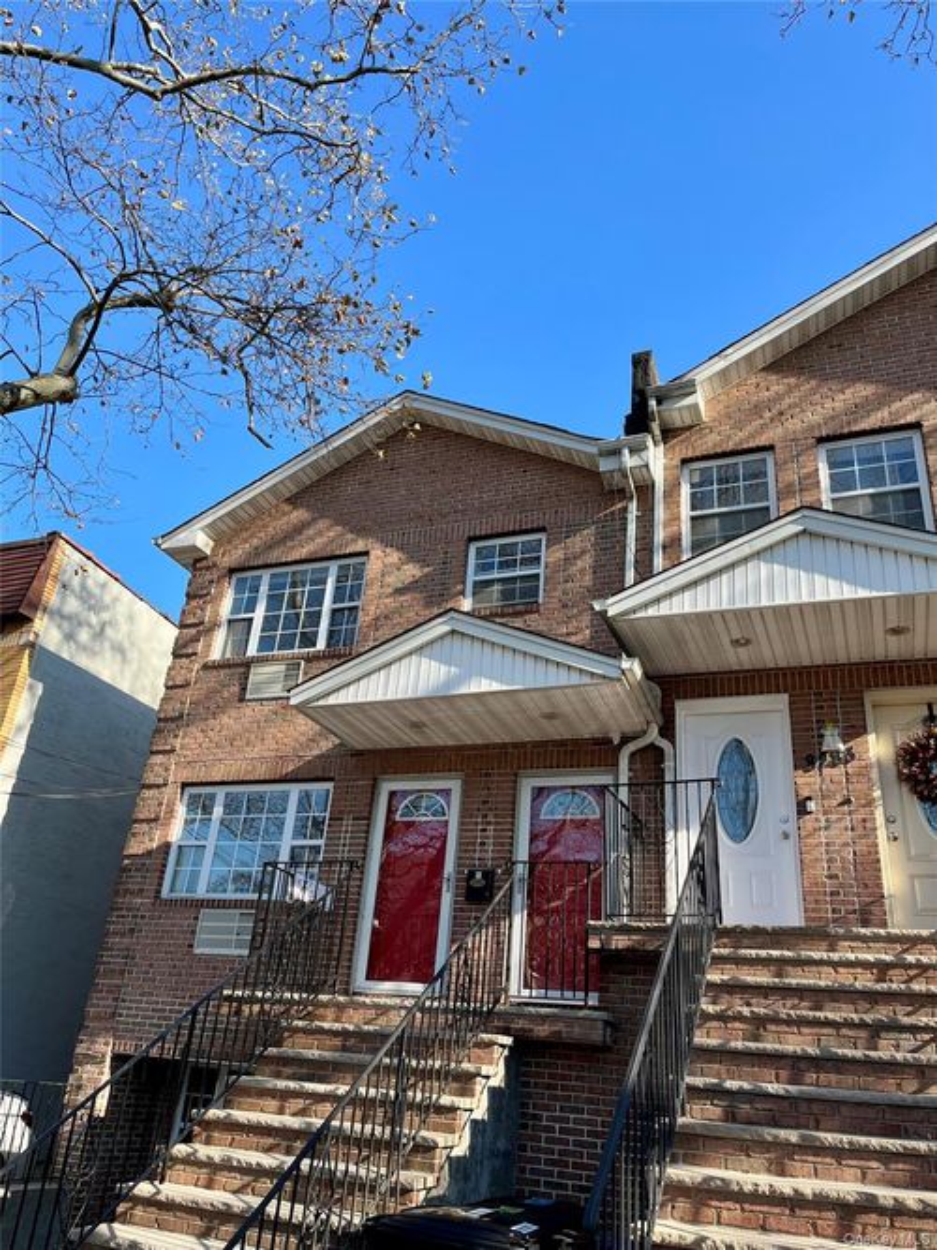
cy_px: 625
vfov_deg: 67.3
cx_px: 468
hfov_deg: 53.0
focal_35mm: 26
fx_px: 939
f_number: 1.6
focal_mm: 5.1
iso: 50
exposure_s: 1/1075
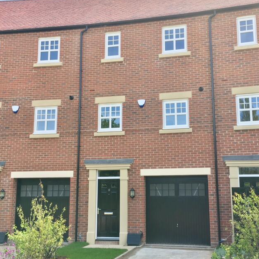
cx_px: 139
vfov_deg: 40.0
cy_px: 129
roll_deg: +0.4
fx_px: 356
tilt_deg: +10.6
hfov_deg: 40.0
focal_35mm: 42
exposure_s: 1/264
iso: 25
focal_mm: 4.15
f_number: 2.2
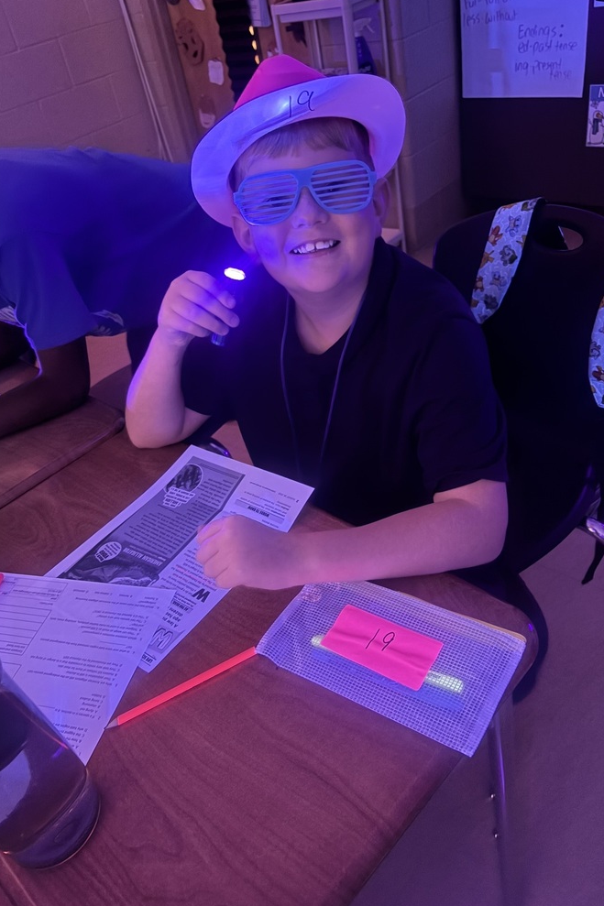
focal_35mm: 28
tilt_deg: -37.6
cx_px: 289
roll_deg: +13.9
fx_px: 705
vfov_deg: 65.5
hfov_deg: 46.4
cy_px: 463
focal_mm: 5.96
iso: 1000
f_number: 1.6
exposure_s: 1/24
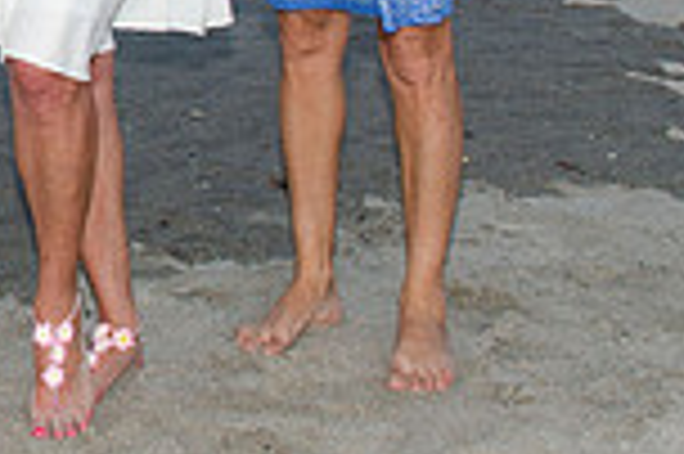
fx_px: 2600
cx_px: -274
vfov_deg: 9.6
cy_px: -315
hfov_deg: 14.2
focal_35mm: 137
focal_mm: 24
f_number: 6.3
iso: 200
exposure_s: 1/250
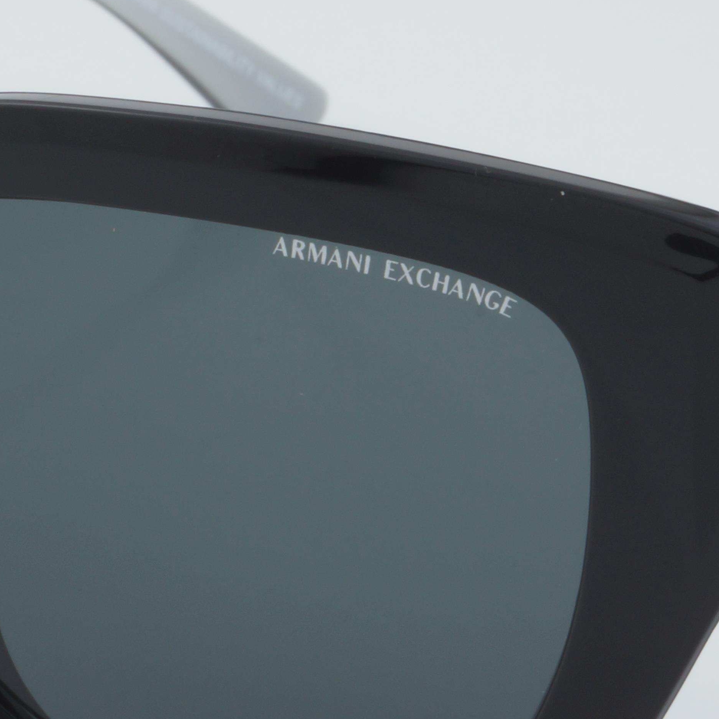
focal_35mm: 163
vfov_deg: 10.7
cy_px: 369
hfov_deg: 10.7
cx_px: 264
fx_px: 3830
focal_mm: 40
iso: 100
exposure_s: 1/4
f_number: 32
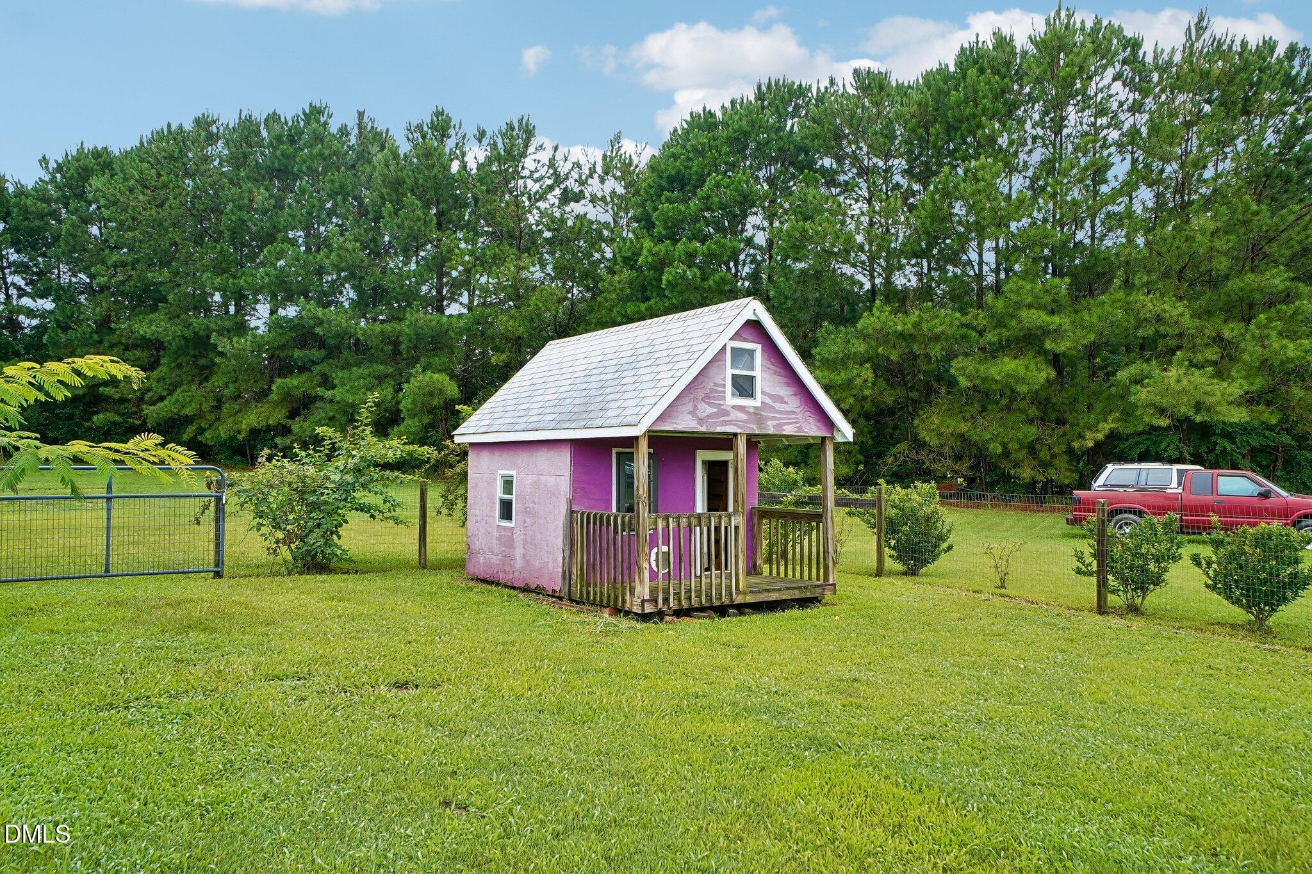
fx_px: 984
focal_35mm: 27
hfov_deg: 67.4
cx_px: 656
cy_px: 437
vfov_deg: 47.9
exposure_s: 1/30
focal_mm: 18
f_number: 8
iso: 400
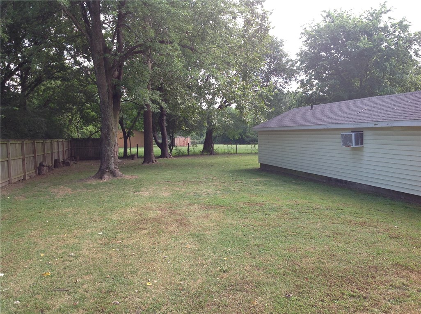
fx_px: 425
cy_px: 157
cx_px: 210
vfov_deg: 40.6
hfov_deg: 52.7
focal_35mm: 35
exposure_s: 1/120
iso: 64
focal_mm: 4.28
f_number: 2.4
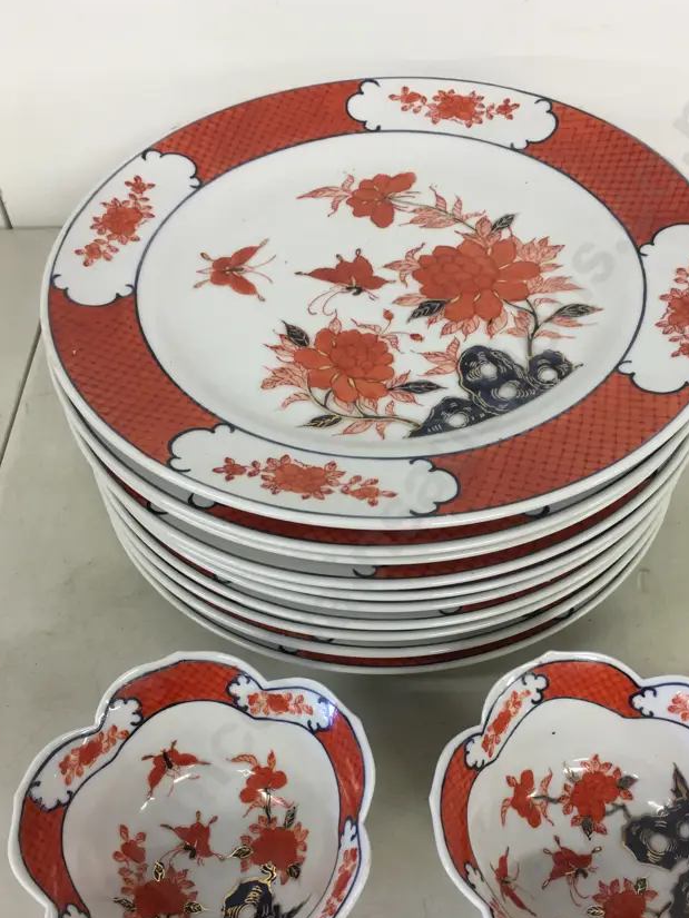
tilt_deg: -51.4
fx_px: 955
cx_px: 392
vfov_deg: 51.1
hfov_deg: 39.6
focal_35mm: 36
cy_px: 530
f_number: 2.2
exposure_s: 1/17
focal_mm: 4.15
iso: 32
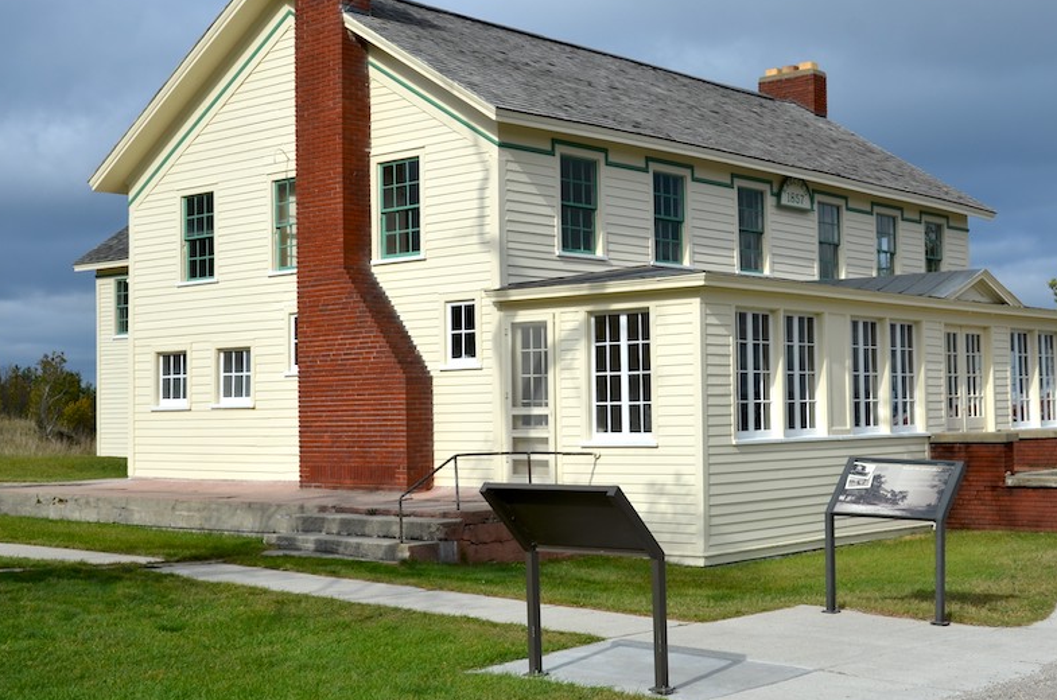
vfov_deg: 28.5
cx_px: 678
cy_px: 329
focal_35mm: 47
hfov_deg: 41.6
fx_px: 1377
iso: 100
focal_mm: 24
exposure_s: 1/250
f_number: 8
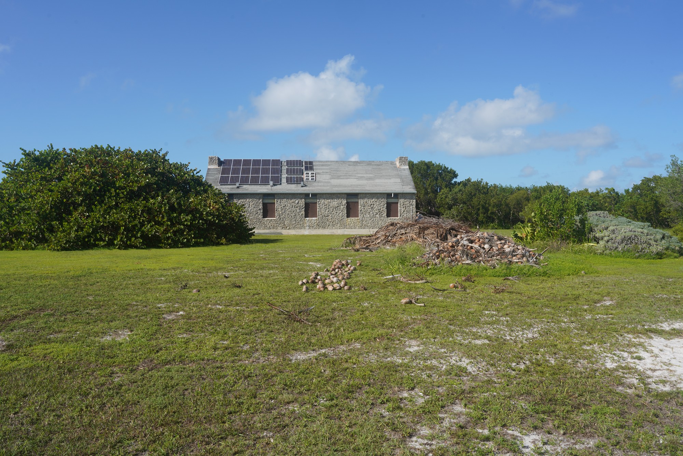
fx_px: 531
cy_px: 228
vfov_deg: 46.4
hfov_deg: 65.5
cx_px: 342
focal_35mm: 28
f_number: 16
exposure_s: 1/100
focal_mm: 28
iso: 100
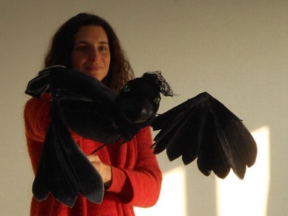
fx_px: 1131
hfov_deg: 14.5
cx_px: 116
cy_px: 97
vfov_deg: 10.9
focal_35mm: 136
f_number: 5.3
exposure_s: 1/60
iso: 125
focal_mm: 11.8
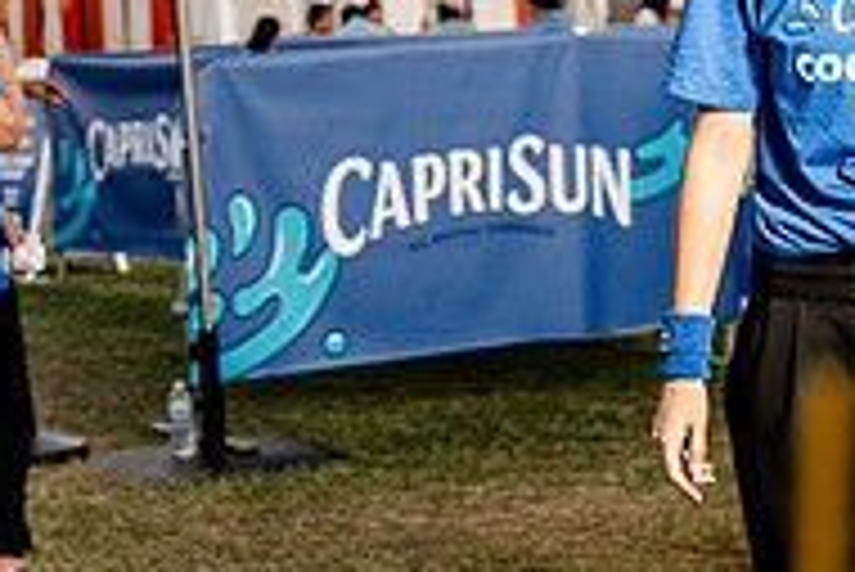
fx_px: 2686
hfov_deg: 18.0
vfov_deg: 12.1
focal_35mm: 113
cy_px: 403
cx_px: 270
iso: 800
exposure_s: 1/200
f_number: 4
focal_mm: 37
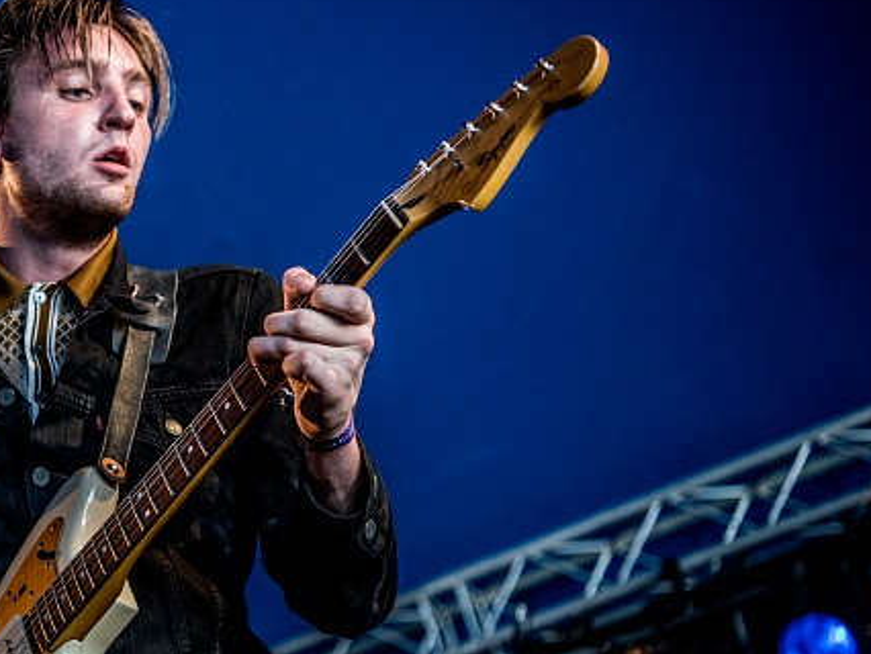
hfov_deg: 24.5
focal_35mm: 78
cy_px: 428
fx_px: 1964
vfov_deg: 18.9
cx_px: 153
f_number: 2.8
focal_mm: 48
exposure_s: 1/125
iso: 800
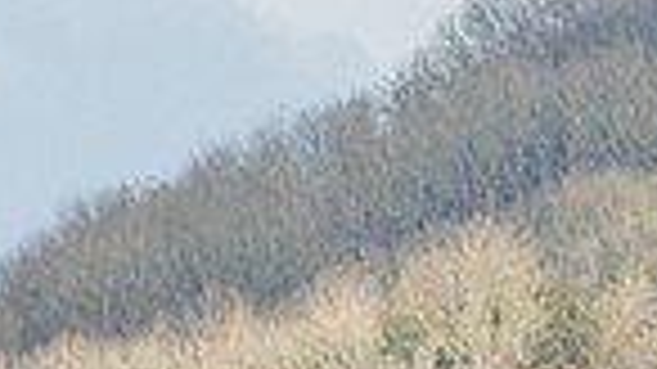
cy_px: 967
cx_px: -533
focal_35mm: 3237
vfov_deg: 0.4
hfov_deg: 0.7
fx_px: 56371
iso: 500
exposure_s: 1/2500
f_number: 4.5
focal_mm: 400
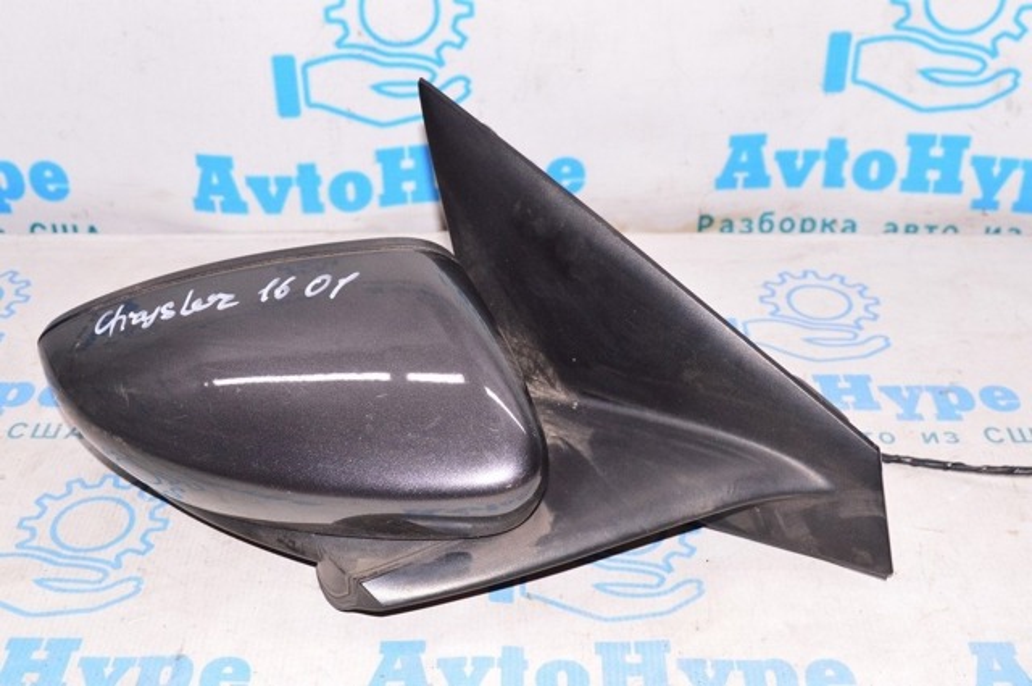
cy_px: 343
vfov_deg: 28.0
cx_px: 516
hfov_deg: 41.2
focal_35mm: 48
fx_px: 1374
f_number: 8
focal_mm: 32
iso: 1600
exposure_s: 1/200
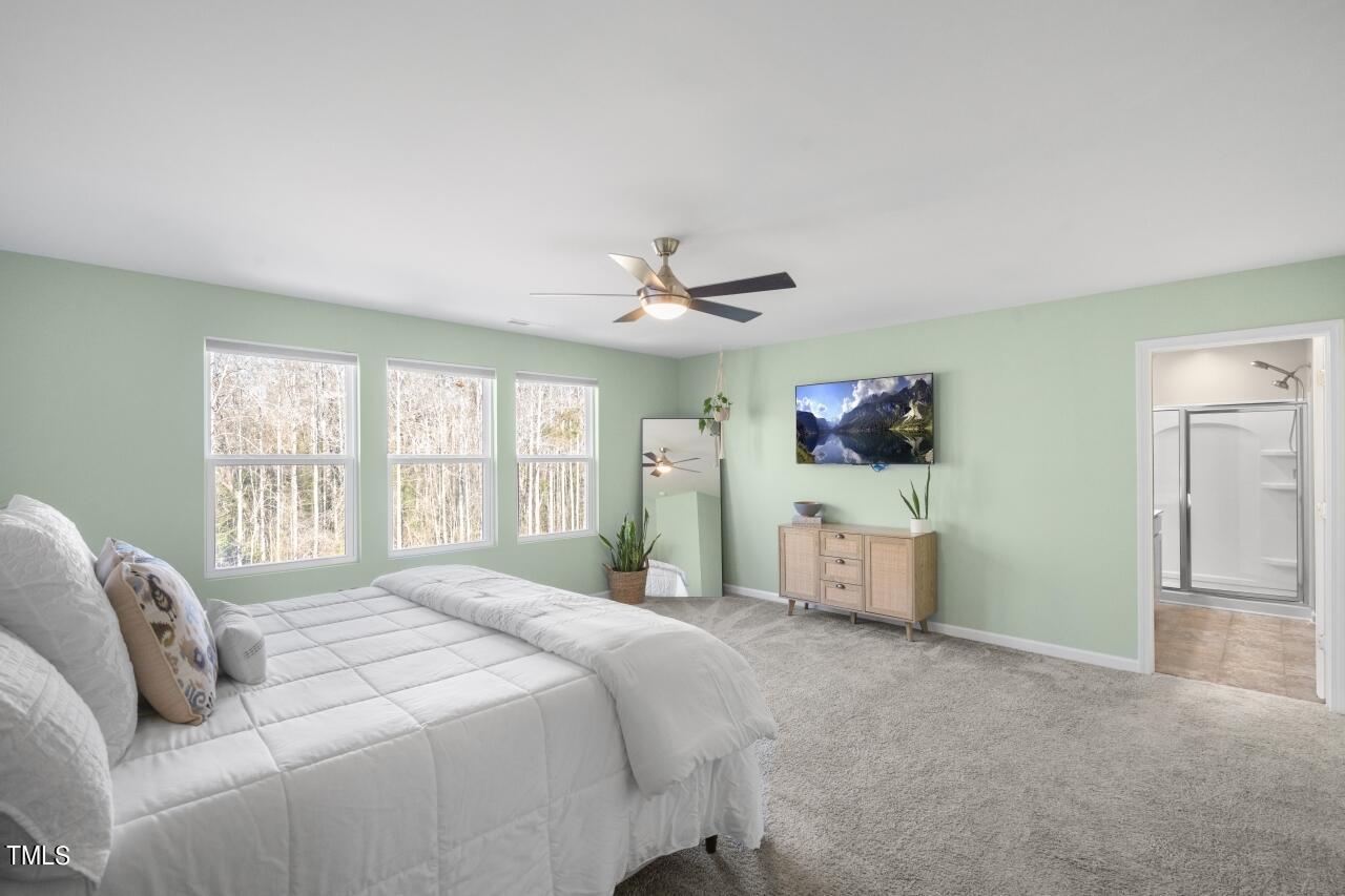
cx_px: 672
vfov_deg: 73.7
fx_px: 598
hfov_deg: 96.7
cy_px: 448
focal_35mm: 16
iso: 400
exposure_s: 1/25
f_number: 8
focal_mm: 16
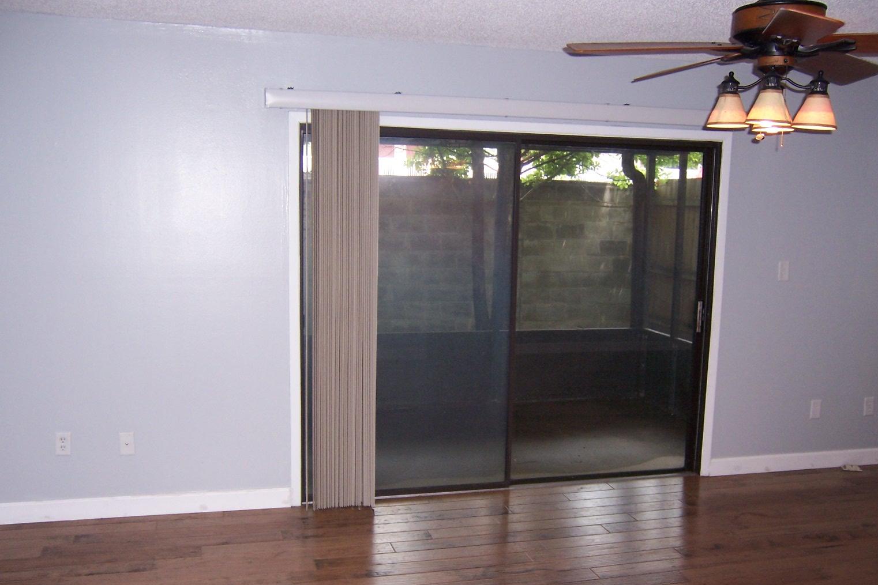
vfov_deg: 37.8
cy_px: 334
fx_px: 854
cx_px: 438
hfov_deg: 54.4
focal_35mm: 35
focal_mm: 5.5
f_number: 2.8
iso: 140
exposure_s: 1/60
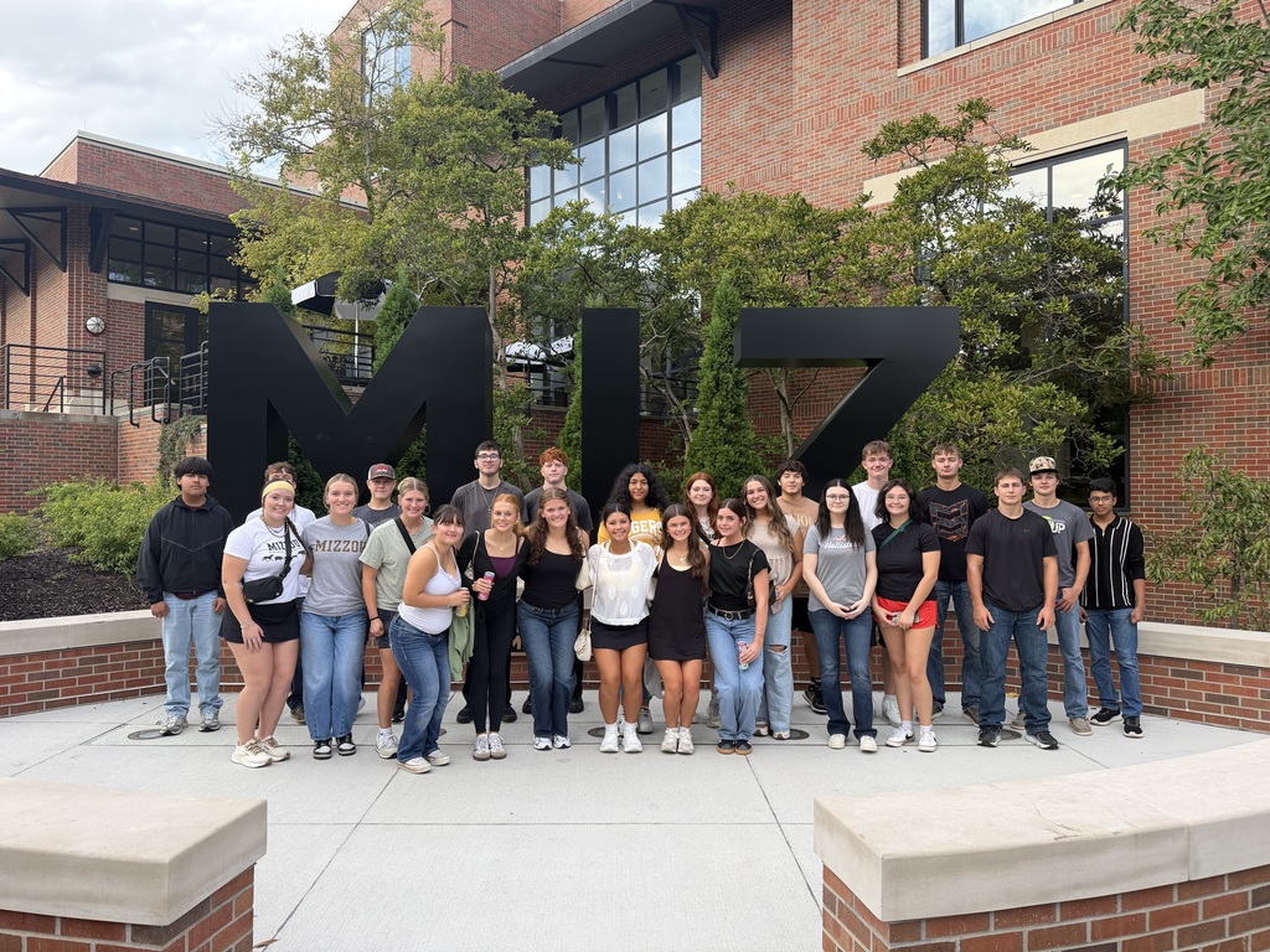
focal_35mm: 24
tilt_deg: +0.7
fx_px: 881
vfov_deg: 56.8
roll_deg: -0.5
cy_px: 476
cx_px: 635
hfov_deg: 71.6
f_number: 1.78
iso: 100
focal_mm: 6.76
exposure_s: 1/1018
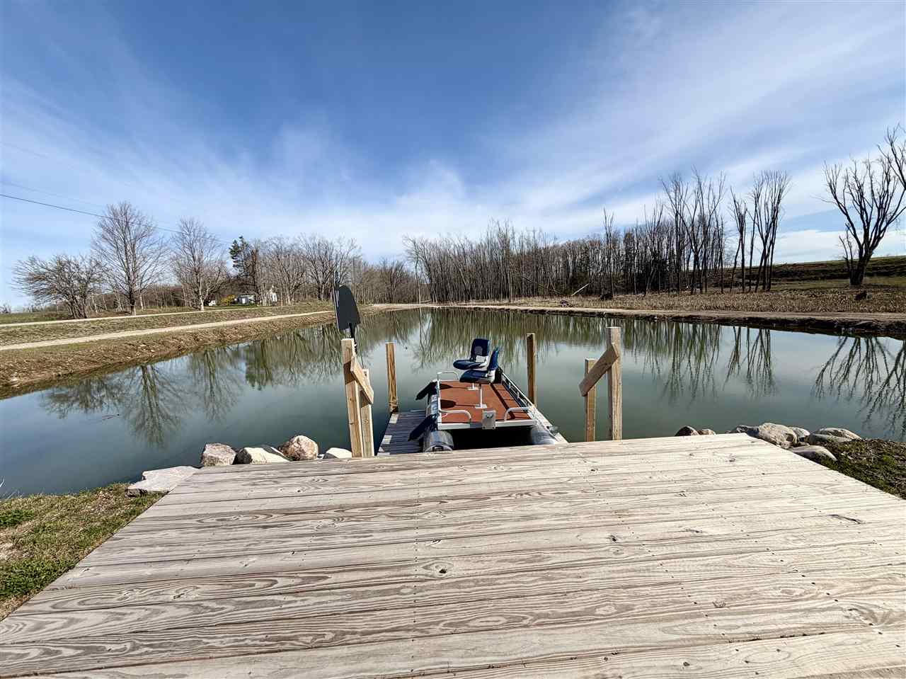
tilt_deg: -5.2
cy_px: 340
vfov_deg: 85.6
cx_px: 453
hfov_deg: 102.1
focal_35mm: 14
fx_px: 366
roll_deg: +4.2
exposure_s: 1/1087
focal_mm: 2.22
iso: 20
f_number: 2.2
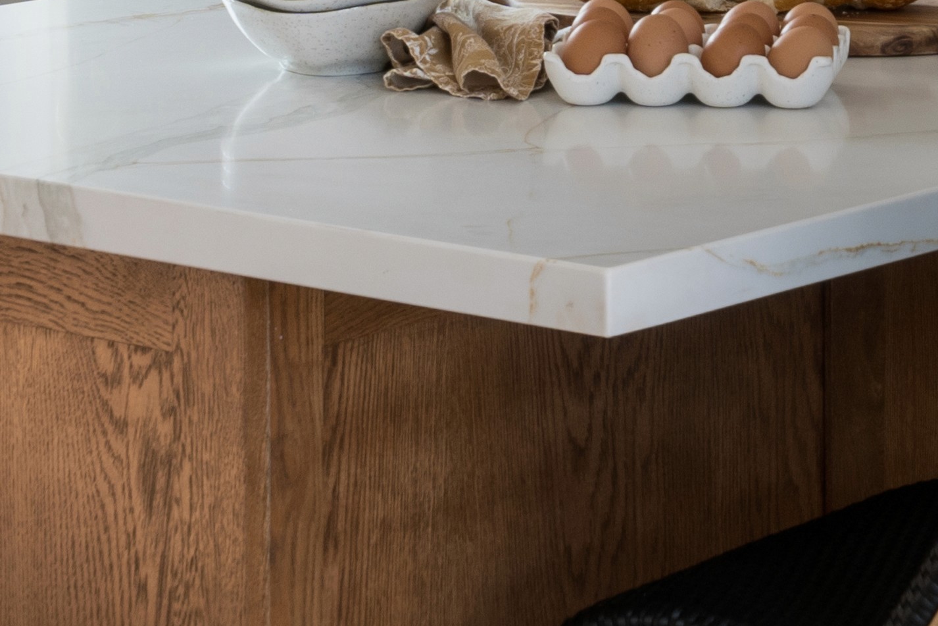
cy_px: -562
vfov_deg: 7.7
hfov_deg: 11.9
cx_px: 863
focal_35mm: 172
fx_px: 4482
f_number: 11
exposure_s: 1/2.5
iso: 200
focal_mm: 35
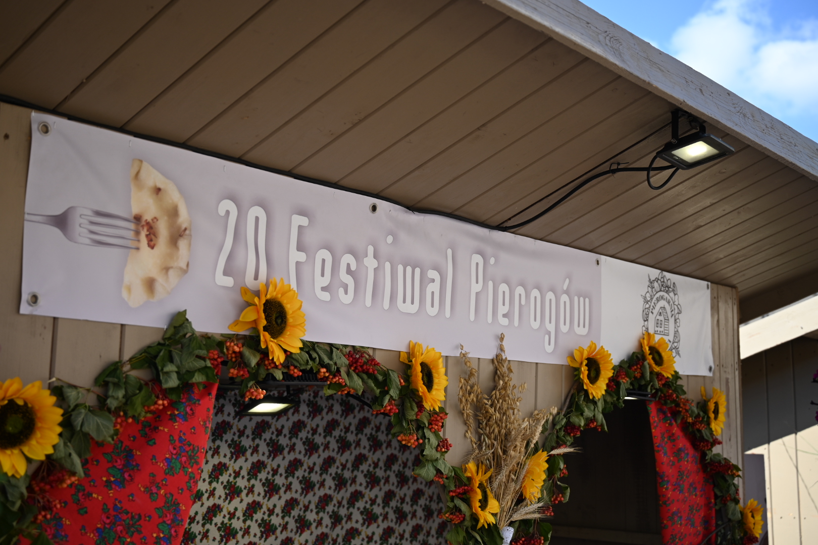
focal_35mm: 43
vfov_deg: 31.2
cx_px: 409
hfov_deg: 45.4
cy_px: 272
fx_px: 977
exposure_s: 1/800
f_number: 4
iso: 220
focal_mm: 43
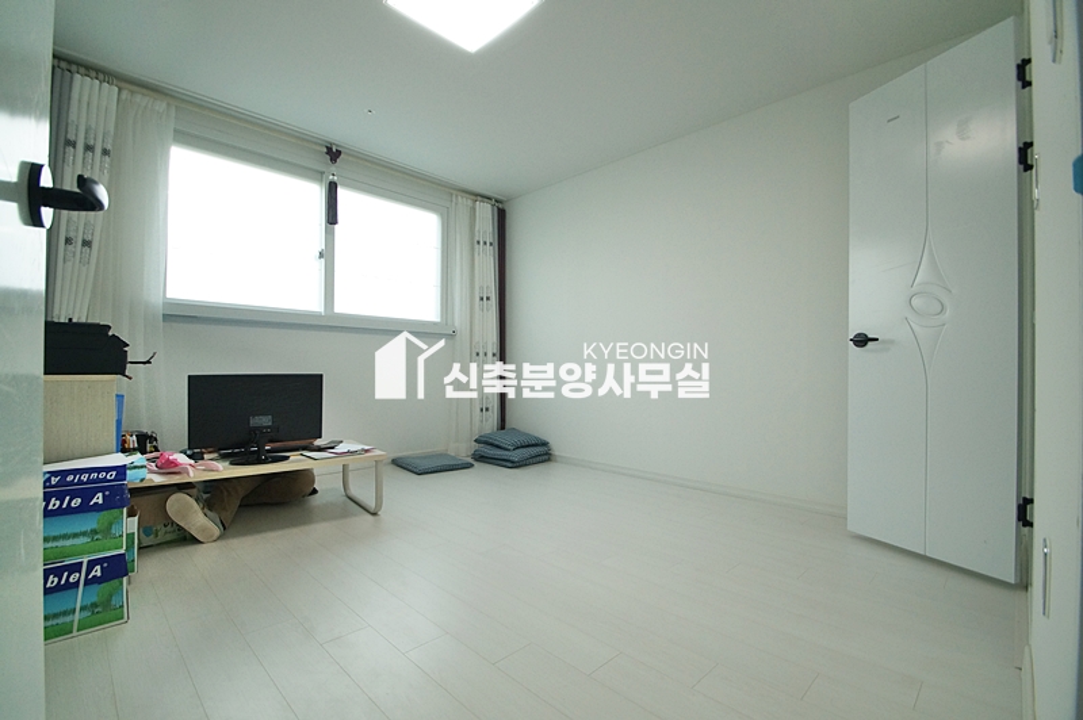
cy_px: 360
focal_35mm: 15
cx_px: 542
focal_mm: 10
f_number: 4
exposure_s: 1/320
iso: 800
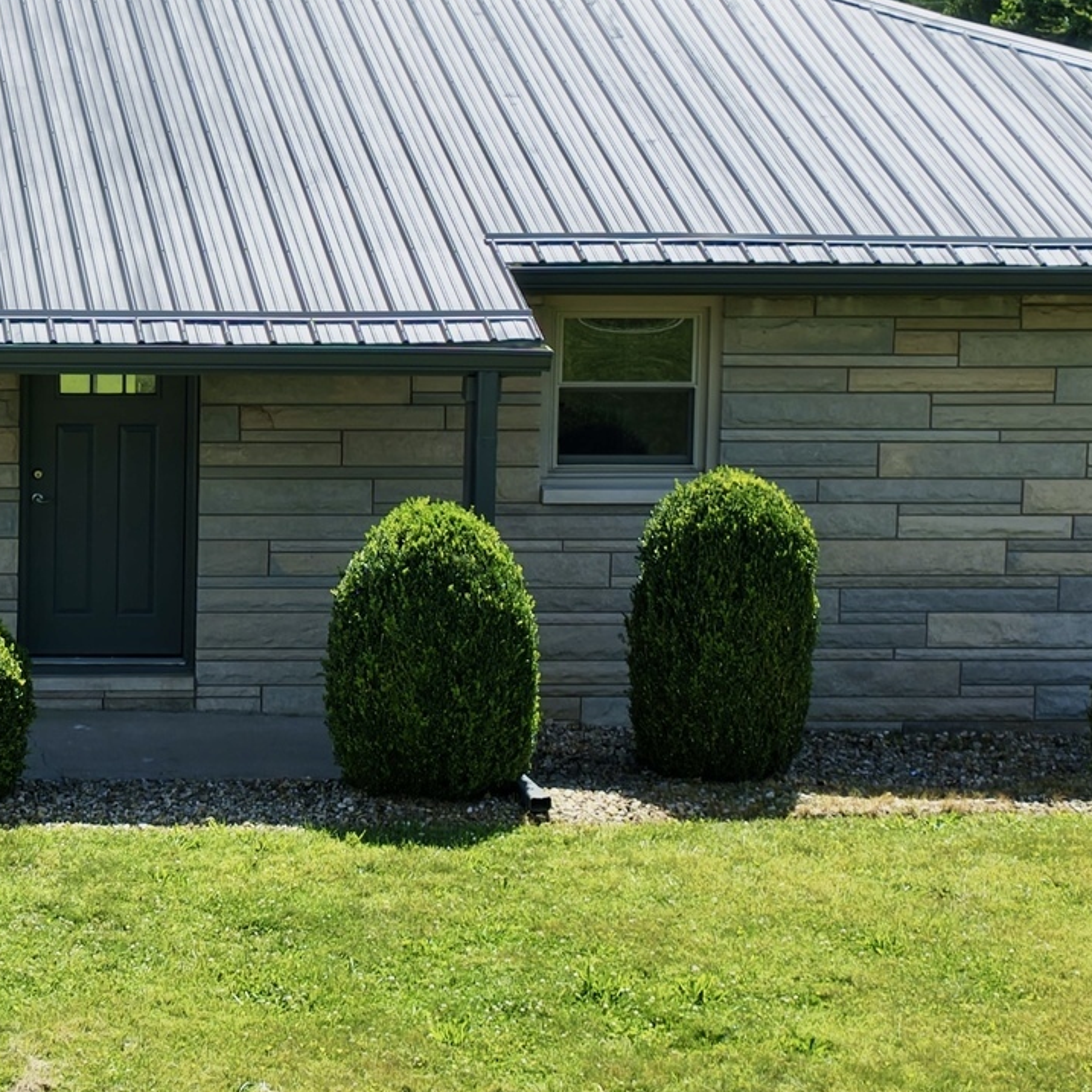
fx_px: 3640
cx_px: -166
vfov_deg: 17.1
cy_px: 510
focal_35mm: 102
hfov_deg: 16.5
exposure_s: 1/1000
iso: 100
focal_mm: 14.45
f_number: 2.8
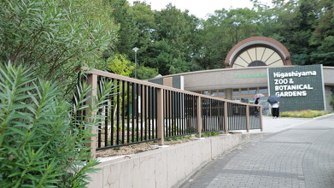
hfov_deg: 64.3
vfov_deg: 39.0
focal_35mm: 30
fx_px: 266
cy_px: 94
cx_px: 165
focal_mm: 28
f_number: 4
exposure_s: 1/160
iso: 100
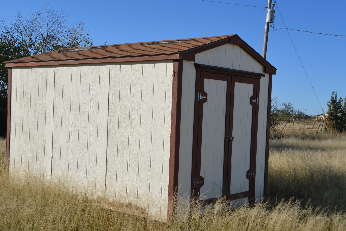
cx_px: 144
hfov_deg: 38.8
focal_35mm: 51
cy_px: 132
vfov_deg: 26.5
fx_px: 490
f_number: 9
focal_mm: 42
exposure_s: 1/320
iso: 100
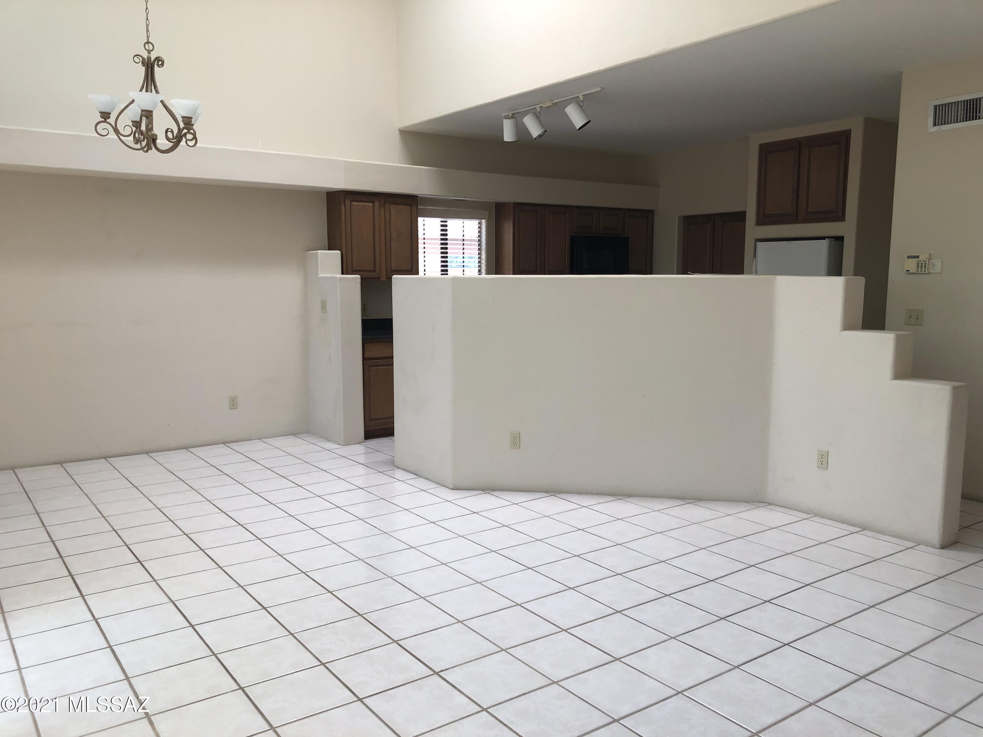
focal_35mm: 28
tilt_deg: -7.7
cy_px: 368
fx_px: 795
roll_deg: -1.1
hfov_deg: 63.4
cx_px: 492
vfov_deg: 49.7
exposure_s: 1/120
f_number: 1.8
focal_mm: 3.99
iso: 40
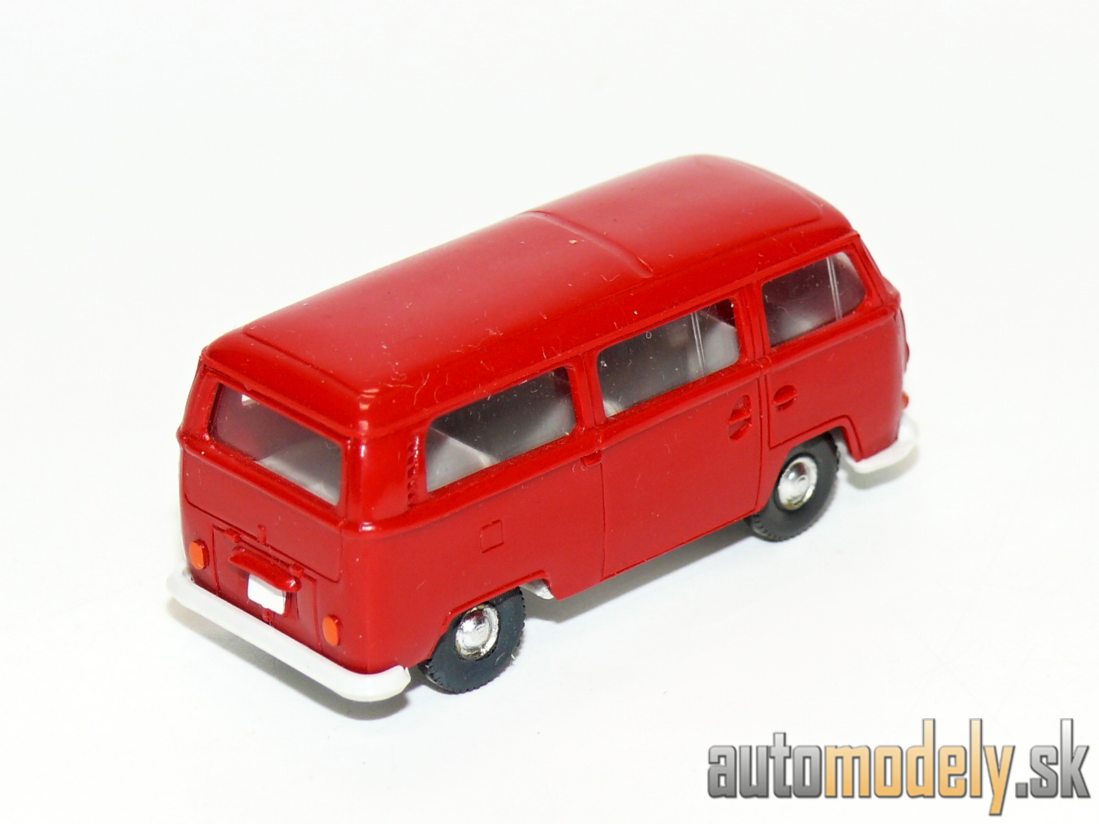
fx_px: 4921
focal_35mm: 155
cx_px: 550
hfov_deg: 12.7
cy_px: 412
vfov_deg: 9.6
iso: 100
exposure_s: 1/30
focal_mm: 18.3
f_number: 4
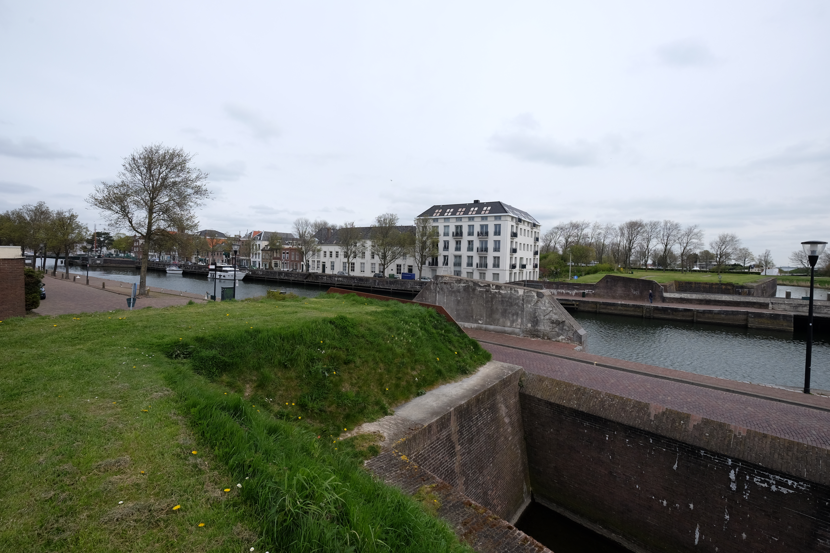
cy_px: 276
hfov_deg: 100.4
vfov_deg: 77.3
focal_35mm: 15
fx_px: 346
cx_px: 415
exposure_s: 1/200
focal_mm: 10
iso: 200
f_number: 5.6
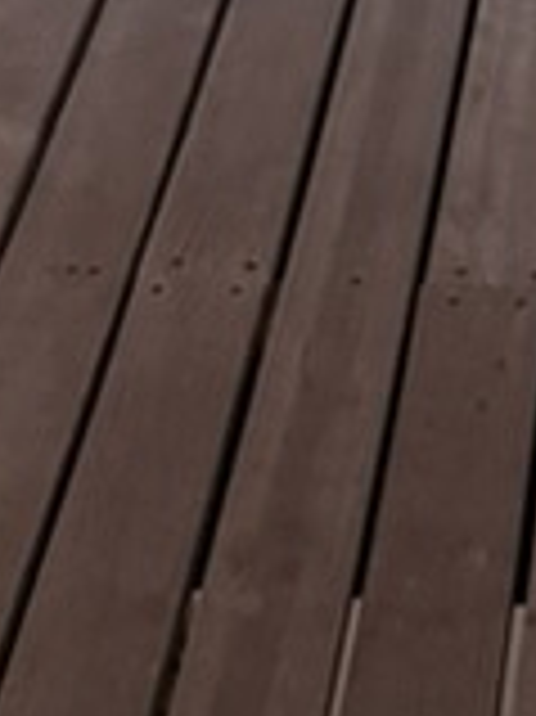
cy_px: -1121
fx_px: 3204
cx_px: 577
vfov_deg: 10.5
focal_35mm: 155
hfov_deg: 9.5
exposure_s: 1/41
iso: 800
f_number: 1.78
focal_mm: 6.76
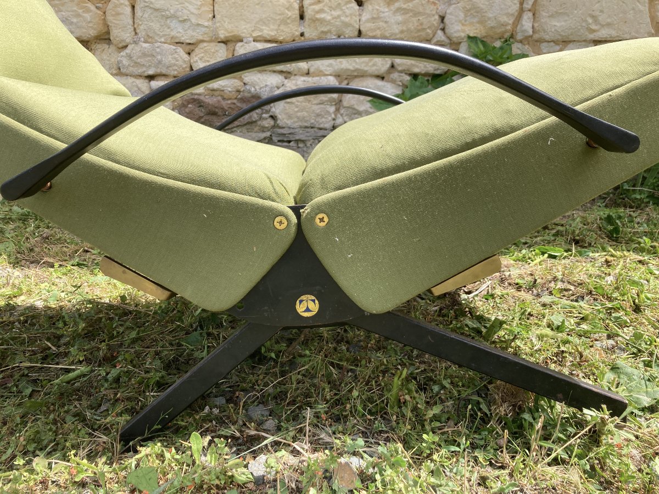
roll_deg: -1.4
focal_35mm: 28
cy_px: 247
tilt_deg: -12.2
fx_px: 533
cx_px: 330
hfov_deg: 63.4
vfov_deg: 49.7
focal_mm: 3.99
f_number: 1.8
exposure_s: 1/571
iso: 20
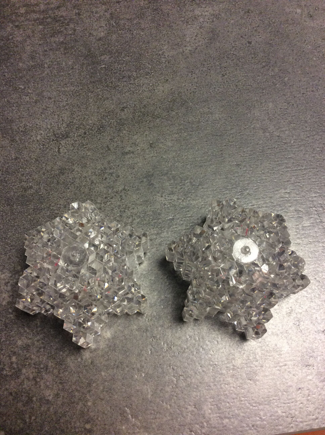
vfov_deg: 56.9
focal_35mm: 32
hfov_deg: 44.1
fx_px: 402
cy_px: 218
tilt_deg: -69.7
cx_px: 162
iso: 100
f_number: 2.4
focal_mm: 3.3
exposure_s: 1/25
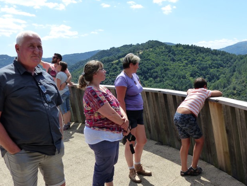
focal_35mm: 36
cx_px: 125
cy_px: 94
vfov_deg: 39.7
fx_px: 257
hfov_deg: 51.3
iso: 160
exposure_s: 1/1000
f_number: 4
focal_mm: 6.3
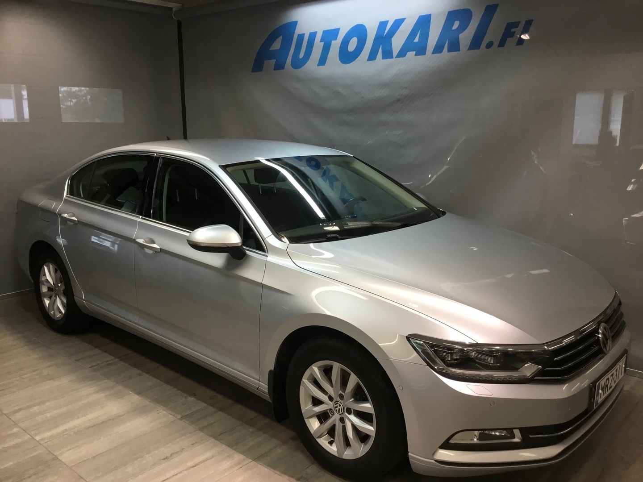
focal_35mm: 31
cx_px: 322
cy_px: 241
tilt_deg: -11.5
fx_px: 576
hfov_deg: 58.4
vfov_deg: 45.4
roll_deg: +1.4
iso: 32
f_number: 2.4
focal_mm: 3.3
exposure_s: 1/33
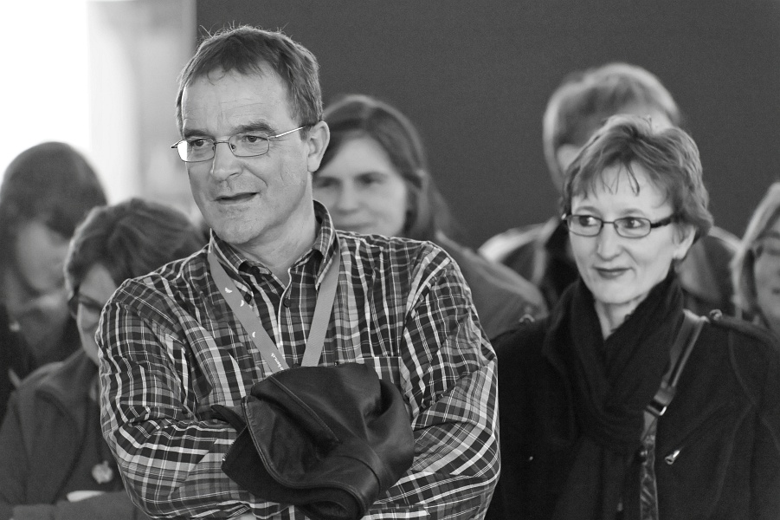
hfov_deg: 10.3
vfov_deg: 6.9
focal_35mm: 200
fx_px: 4332
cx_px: 390
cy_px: 260
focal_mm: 200
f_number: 4
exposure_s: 1/60
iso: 6400
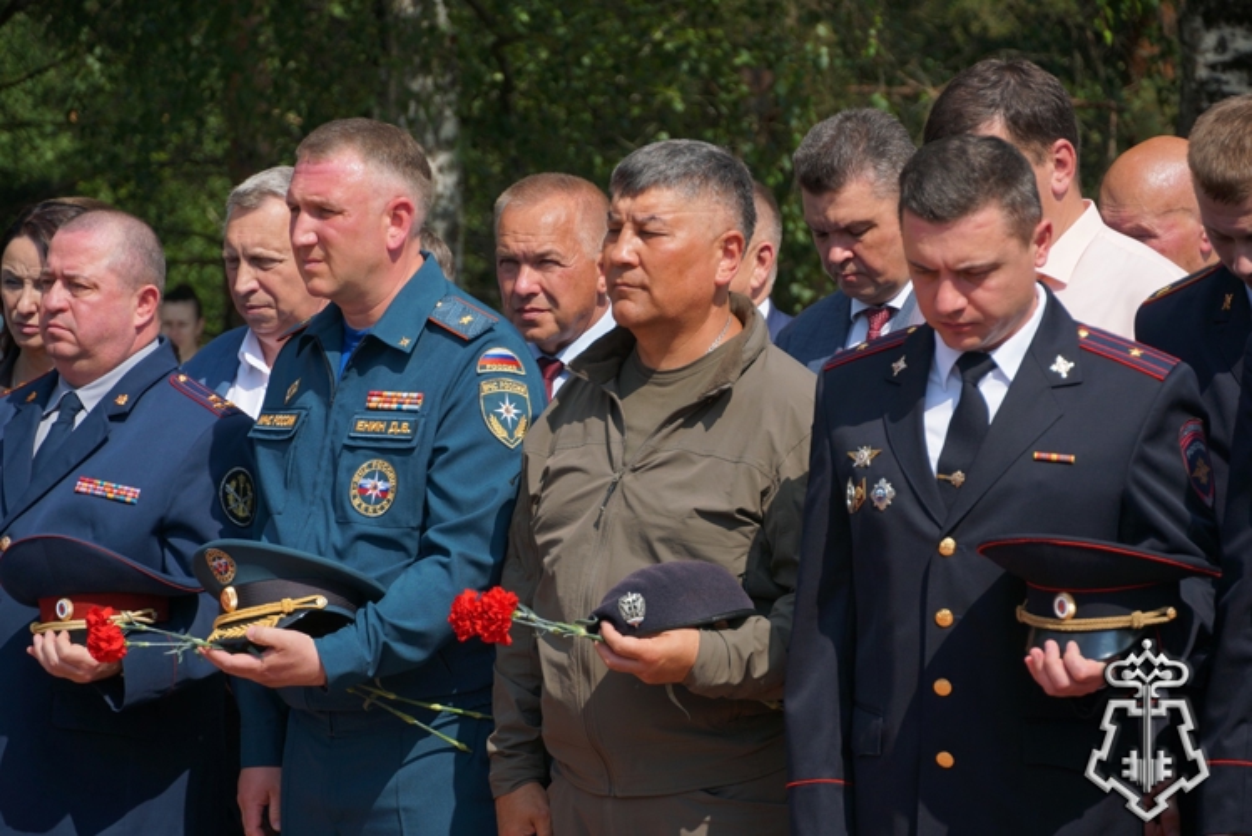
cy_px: 418
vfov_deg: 9.2
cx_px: 626
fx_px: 5218
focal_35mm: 150
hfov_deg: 13.7
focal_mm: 100
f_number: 5.6
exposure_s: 1/500
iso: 100
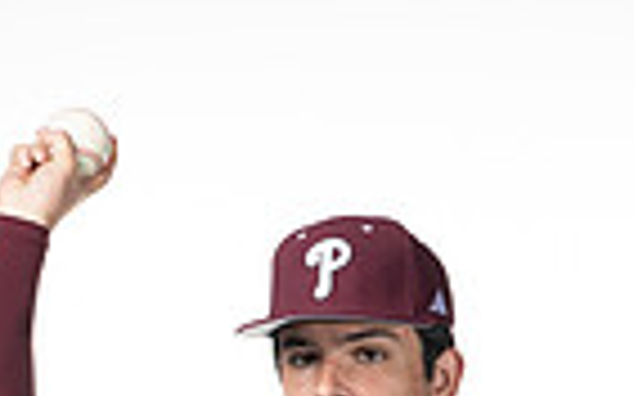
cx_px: 400
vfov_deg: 7.7
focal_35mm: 159
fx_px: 2746
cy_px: 922
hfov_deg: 13.2
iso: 400
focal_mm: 49
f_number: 6.3
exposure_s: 1/250
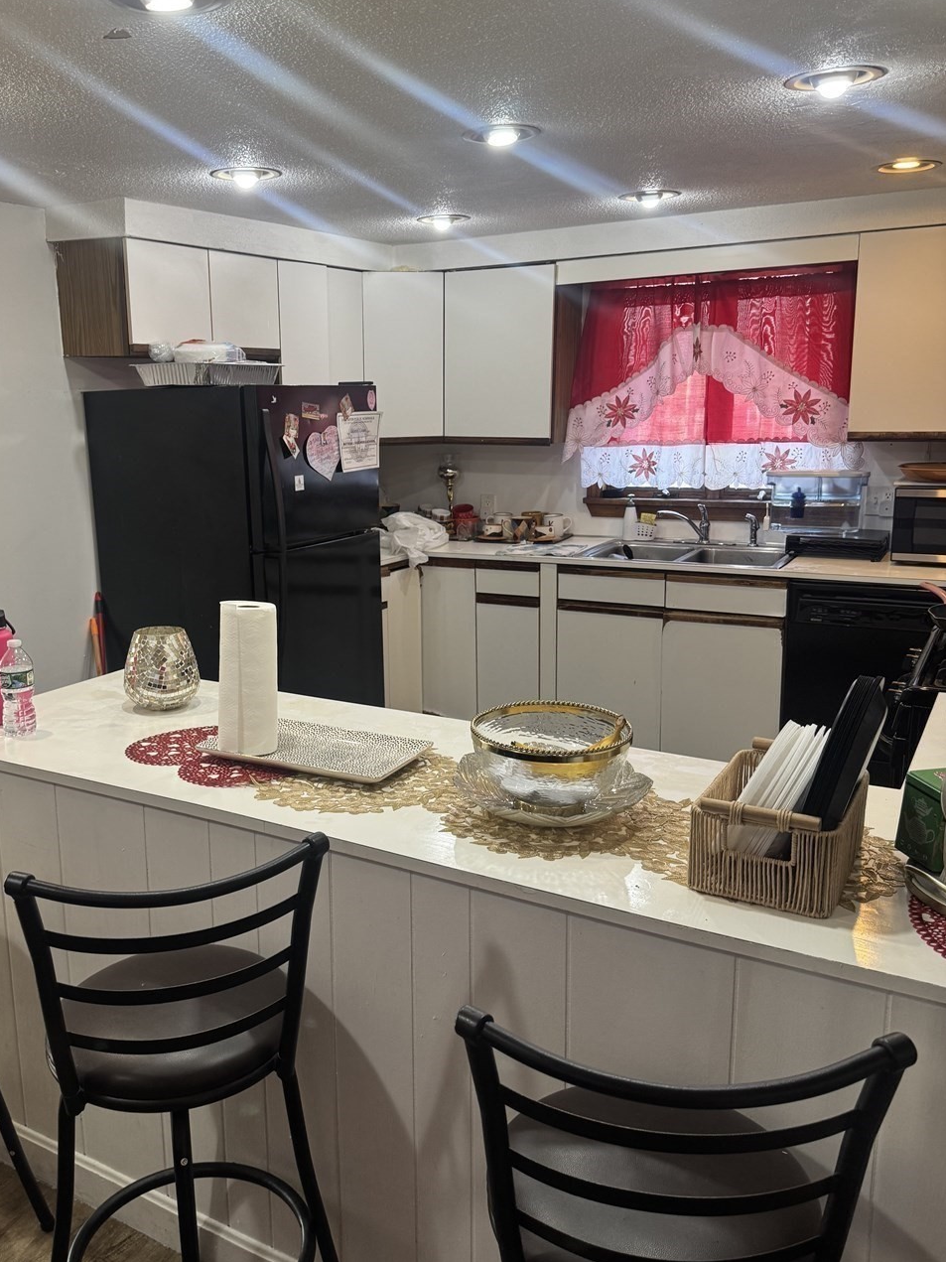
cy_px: 615
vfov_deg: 61.7
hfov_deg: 47.9
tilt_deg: -11.9
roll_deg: +2.0
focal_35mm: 29
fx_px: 1057
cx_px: 377
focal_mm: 6.76
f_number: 1.78
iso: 160
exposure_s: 1/120
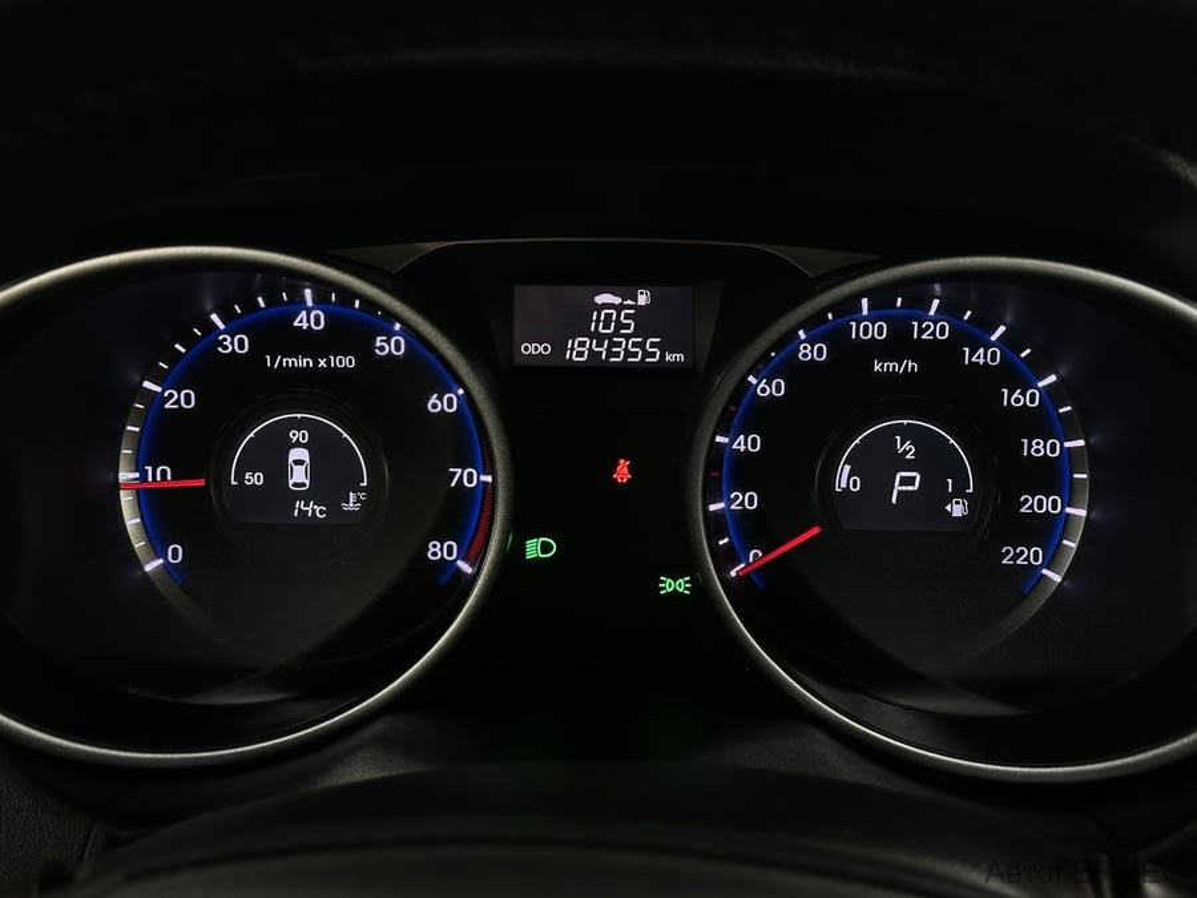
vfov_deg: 30.3
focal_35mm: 48
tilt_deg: -25.7
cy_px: 449
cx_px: 598
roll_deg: -0.2
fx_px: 1660
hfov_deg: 39.7
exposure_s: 1/50
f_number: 1.78
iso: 200
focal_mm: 6.86
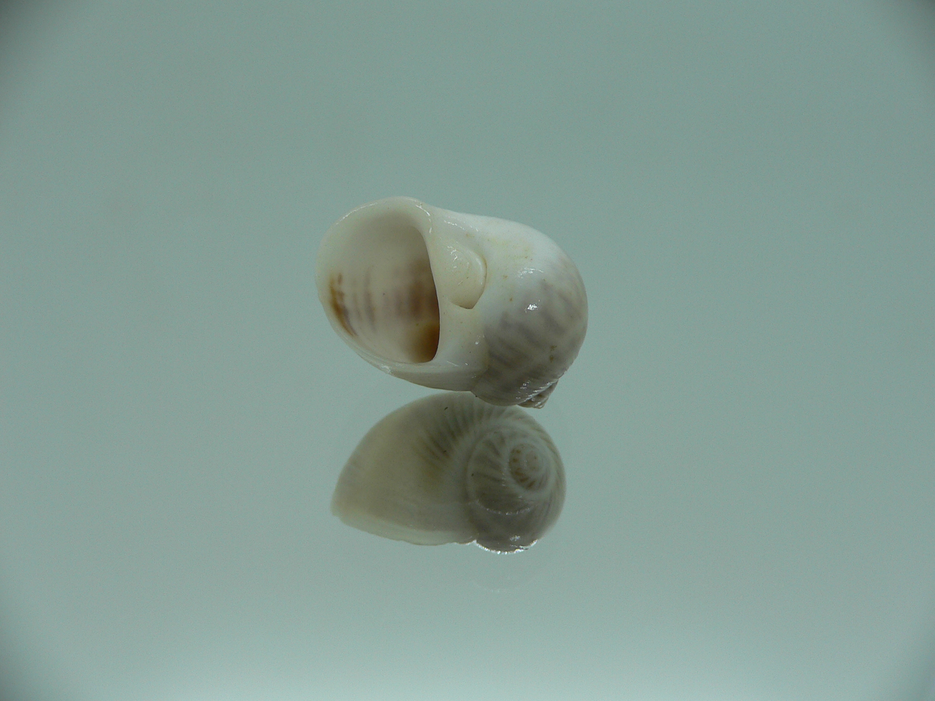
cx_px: 468
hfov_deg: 52.6
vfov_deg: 40.7
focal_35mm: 35
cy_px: 350
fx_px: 945
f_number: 2.8
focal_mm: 4.6
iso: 80
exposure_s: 1/60
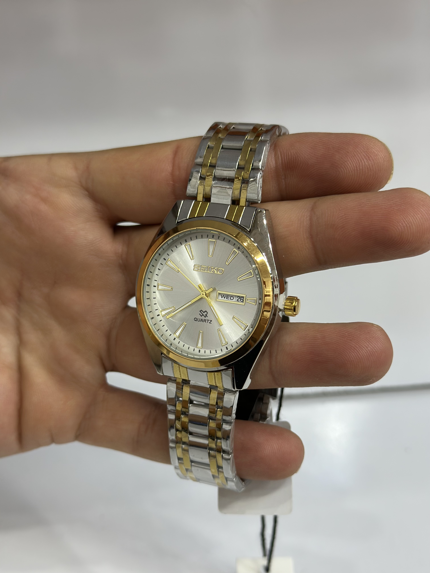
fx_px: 795
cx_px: 215
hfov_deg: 30.3
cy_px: 286
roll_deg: +0.9
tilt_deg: -19.3
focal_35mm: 48
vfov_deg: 39.7
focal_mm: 6.86
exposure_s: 1/100
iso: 64
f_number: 1.78
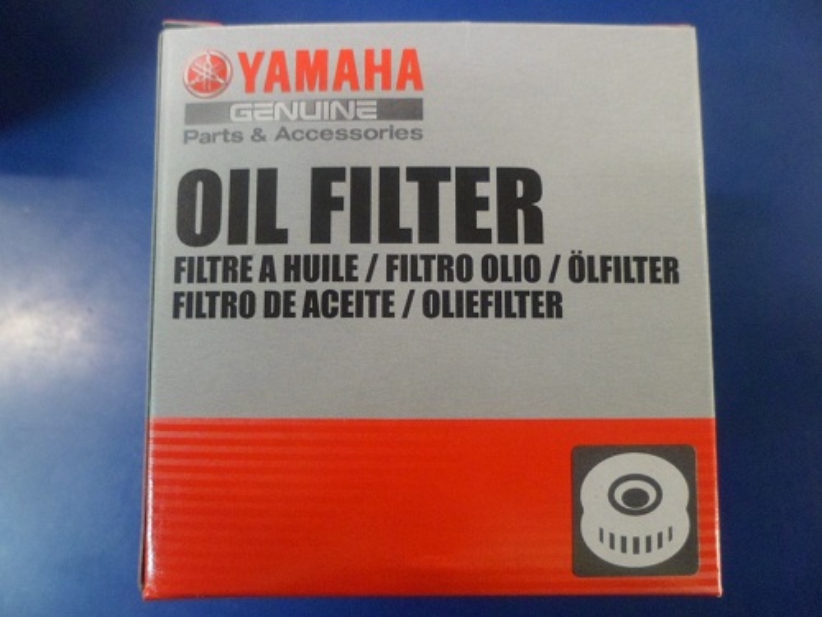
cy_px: 308
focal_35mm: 26
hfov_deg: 67.3
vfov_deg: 53.1
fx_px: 617
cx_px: 411
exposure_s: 1/15
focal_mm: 4.9
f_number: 3.3
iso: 400
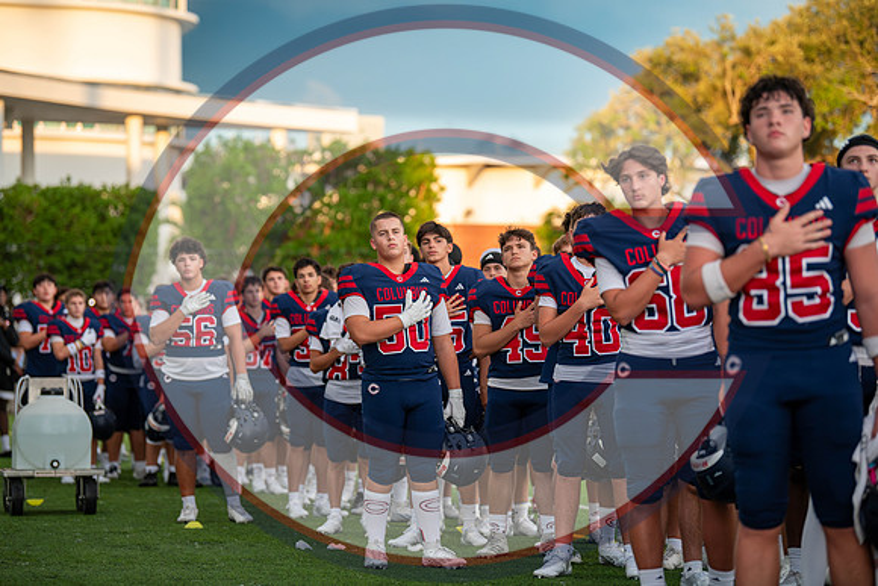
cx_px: 439
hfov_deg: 16.4
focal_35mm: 125
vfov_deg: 11.0
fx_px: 3049
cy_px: 293
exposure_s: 1/1000
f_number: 2.8
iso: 1250
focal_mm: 125
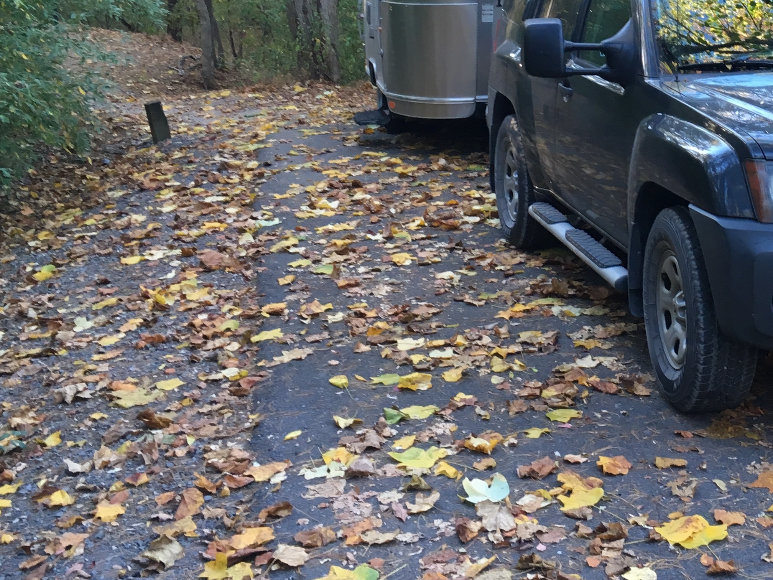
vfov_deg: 24.3
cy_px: 31
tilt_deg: -3.2
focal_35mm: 58
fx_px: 1295
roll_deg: +1.1
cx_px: 692
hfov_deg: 31.7
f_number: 2.2
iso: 50
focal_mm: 4.15
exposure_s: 1/30
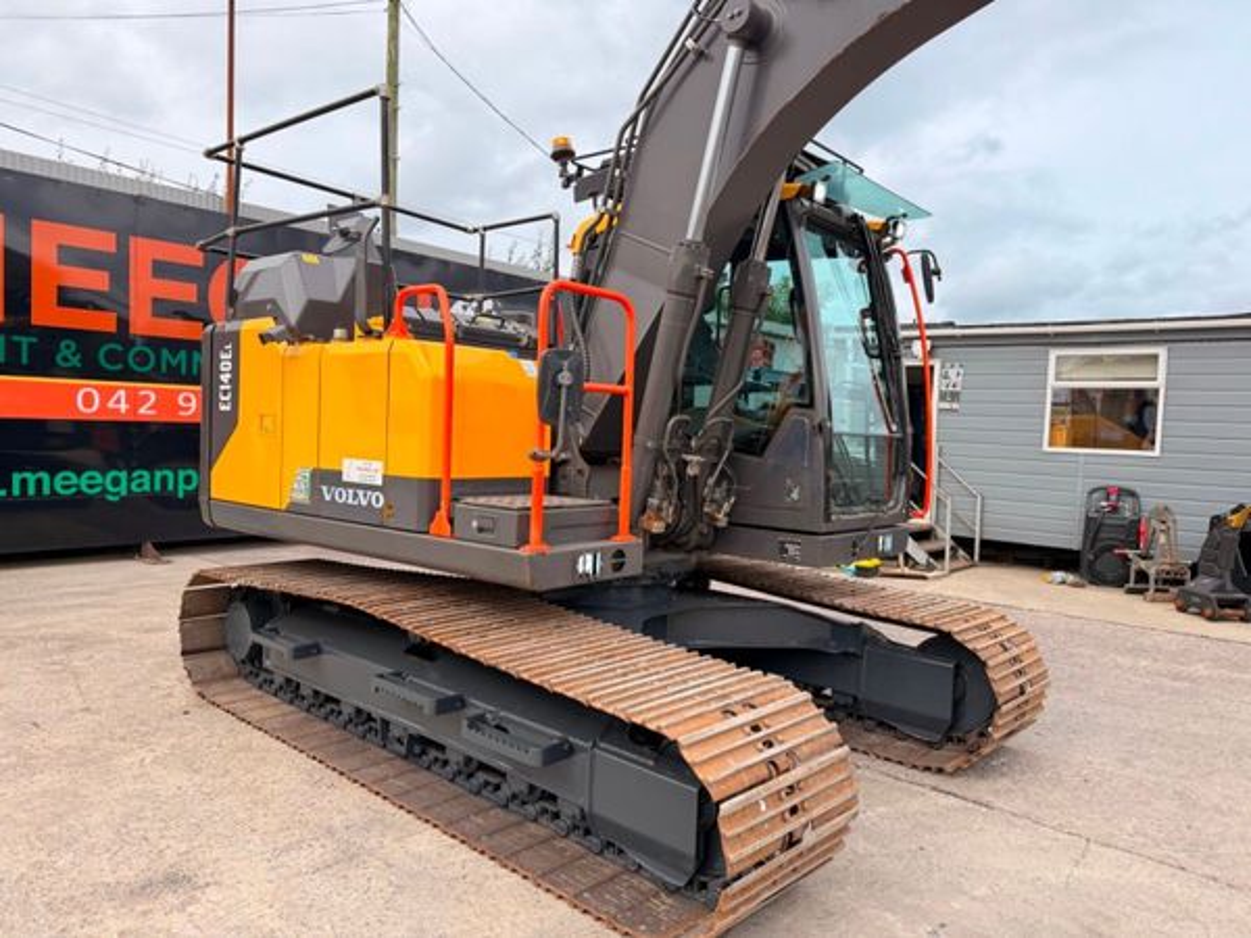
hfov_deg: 71.6
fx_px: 867
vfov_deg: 56.8
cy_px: 469
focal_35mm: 24
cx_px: 626
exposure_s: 1/1192
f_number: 1.78
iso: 100
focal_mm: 6.76
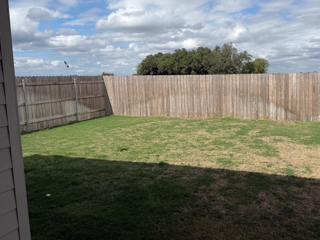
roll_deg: +2.4
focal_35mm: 31
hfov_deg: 57.5
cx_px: 204
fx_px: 287
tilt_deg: -5.9
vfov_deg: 45.4
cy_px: 111
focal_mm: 6.76
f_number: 1.78
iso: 80
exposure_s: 1/8130
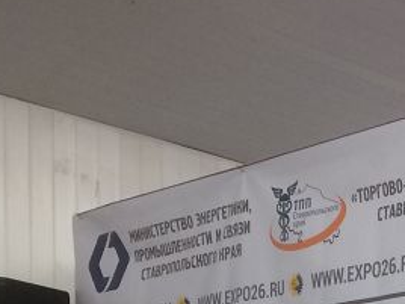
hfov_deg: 16.8
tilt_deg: -3.0
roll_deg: +1.0
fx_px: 1299
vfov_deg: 12.2
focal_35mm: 111
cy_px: 560
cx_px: 514
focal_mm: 4.15
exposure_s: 1/33
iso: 50
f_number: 2.2
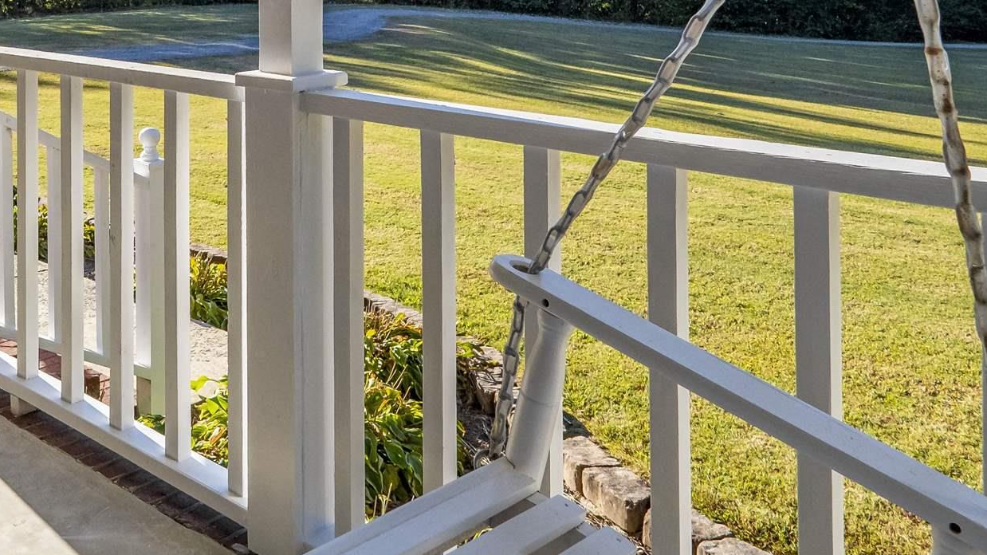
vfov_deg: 27.1
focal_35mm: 39
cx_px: 207
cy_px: -102
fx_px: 1021
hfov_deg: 48.9
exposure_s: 1/1000
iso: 800
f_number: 5.6
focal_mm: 10
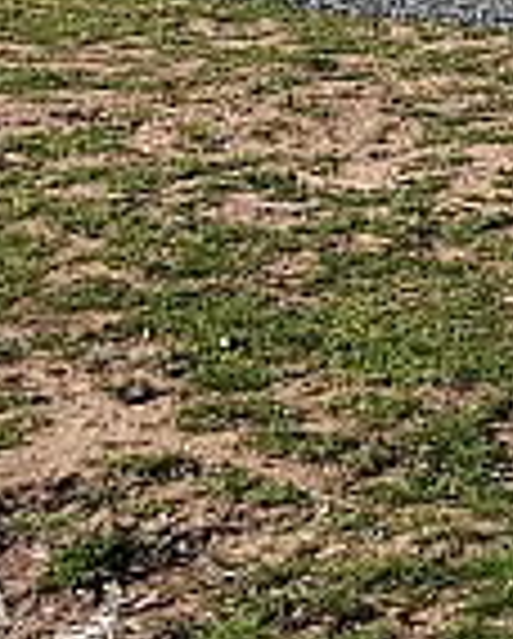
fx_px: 2803
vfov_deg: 12.4
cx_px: 896
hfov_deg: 9.9
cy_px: -333
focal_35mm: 148
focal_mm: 2.91
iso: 40
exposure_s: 1/1580
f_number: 1.9
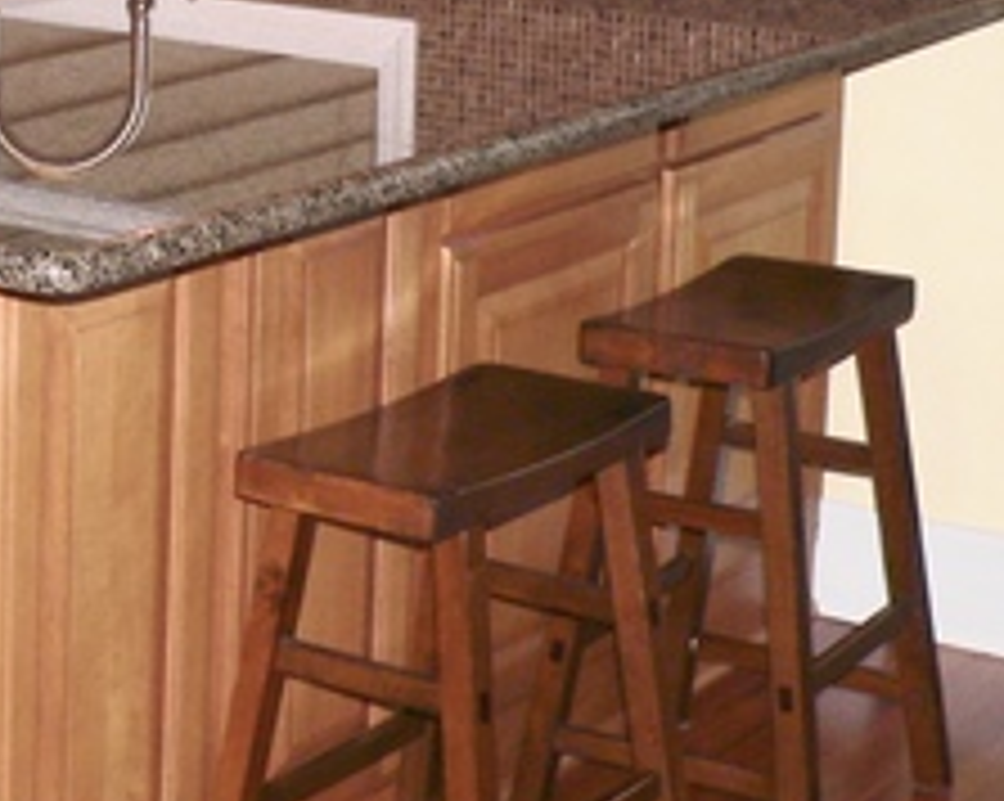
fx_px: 2999
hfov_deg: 18.0
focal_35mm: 101
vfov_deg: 14.8
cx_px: -212
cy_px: -140
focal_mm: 6
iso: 100
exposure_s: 1/60
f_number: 2.8
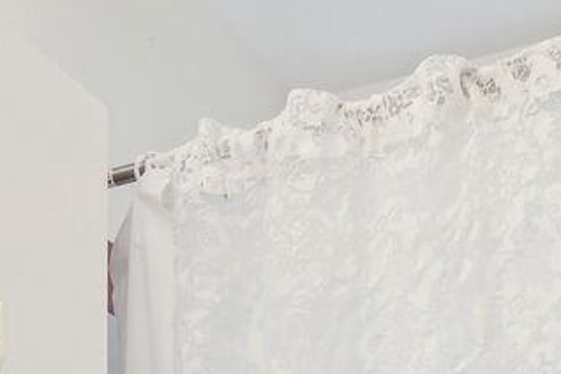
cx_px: 298
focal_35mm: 76
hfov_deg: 26.6
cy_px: 783
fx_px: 1184
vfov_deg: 14.4
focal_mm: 14
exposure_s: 1/25
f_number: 9
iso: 200
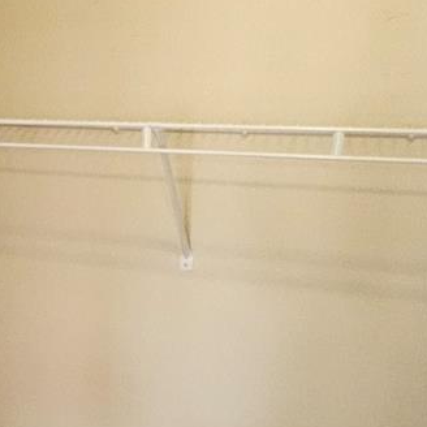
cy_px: 311
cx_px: 81
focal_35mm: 42
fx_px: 586
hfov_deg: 38.4
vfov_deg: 39.1
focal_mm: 1.7
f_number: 2.2
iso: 400
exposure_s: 1/60
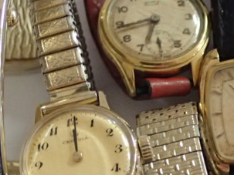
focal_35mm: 140
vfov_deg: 10.6
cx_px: 95
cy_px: 120
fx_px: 946
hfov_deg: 14.1
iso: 800
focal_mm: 9.61
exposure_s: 1/20
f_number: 3.4
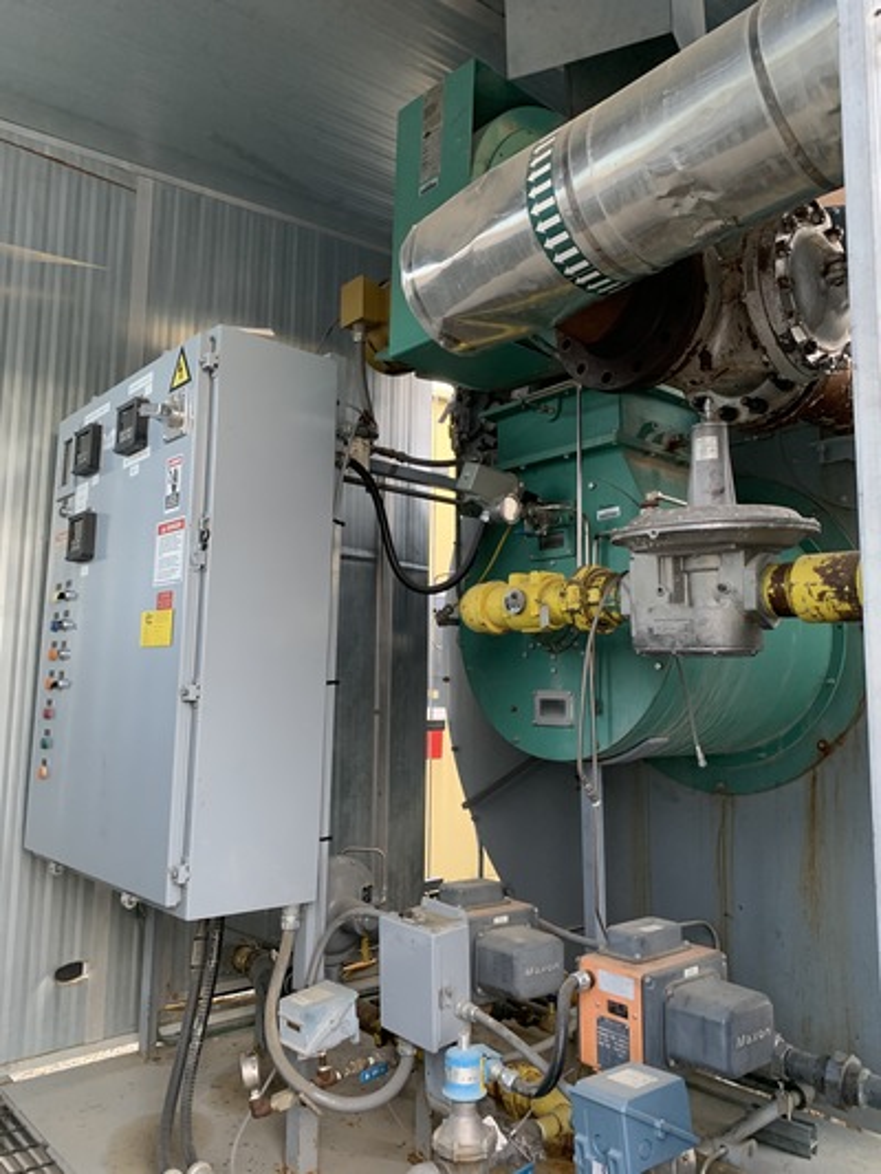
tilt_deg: +7.4
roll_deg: -0.9
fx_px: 882
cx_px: 440
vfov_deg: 67.3
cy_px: 587
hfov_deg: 53.1
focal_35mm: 26
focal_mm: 4.25
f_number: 1.8
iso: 200
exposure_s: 1/60
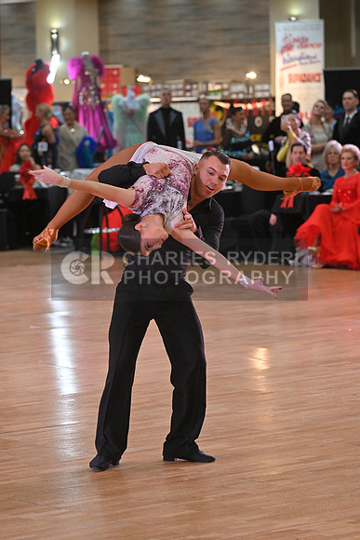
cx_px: 180
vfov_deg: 12.8
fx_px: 2398
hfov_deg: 8.6
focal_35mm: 160
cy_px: 270
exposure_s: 1/400
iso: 3200
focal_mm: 160
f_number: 5.6
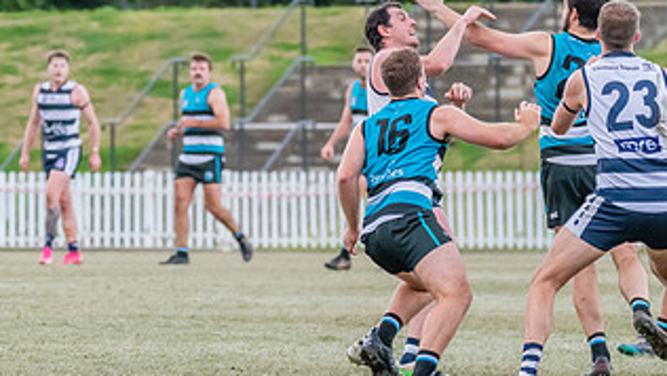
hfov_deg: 3.6
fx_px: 10545
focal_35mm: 596
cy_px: 106
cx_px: 458
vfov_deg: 2.0
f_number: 5.6
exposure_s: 1/1600
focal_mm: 260
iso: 3200
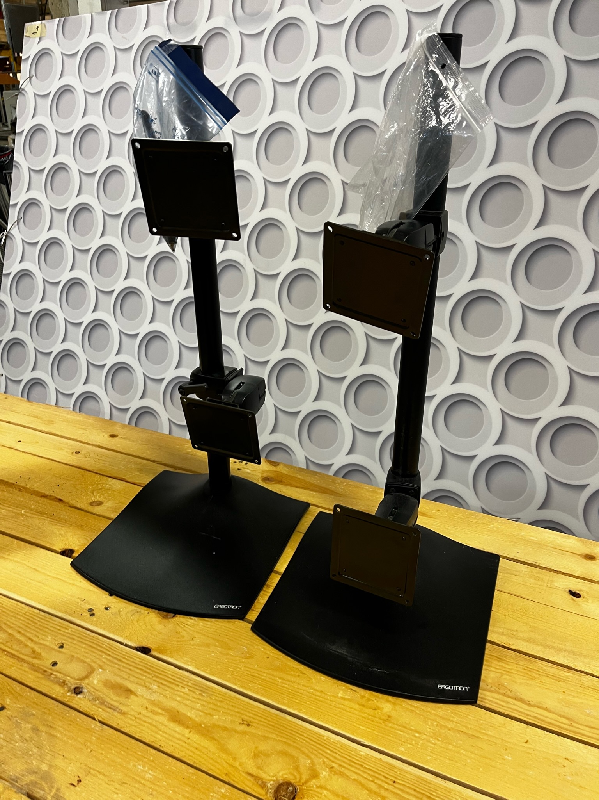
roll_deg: -0.2
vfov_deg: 67.3
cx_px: 300
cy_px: 400
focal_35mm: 26
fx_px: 600
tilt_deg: -27.8
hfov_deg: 53.0
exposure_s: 1/50
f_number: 1.6
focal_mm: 5.1
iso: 100
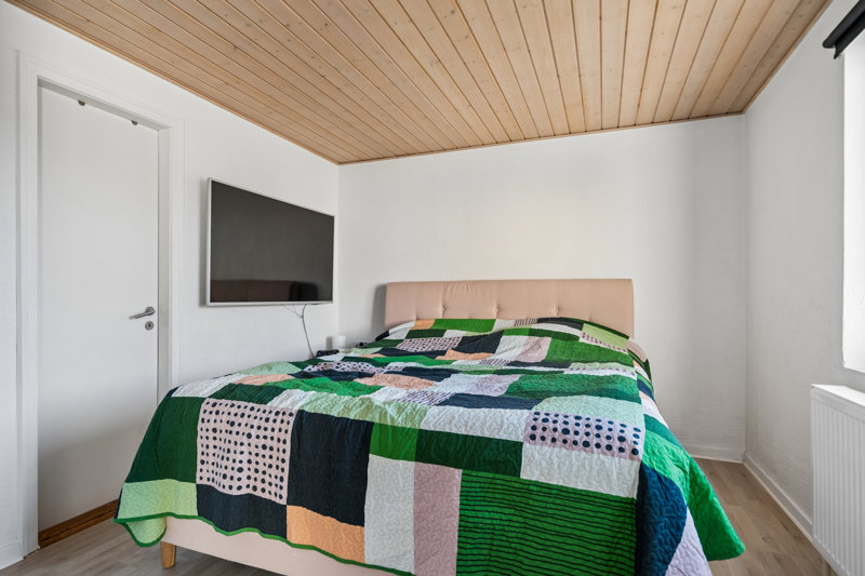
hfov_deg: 90.0
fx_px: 432
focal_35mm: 18
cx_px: 432
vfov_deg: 67.4
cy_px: 288
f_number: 5.6
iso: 400
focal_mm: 18
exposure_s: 1/60
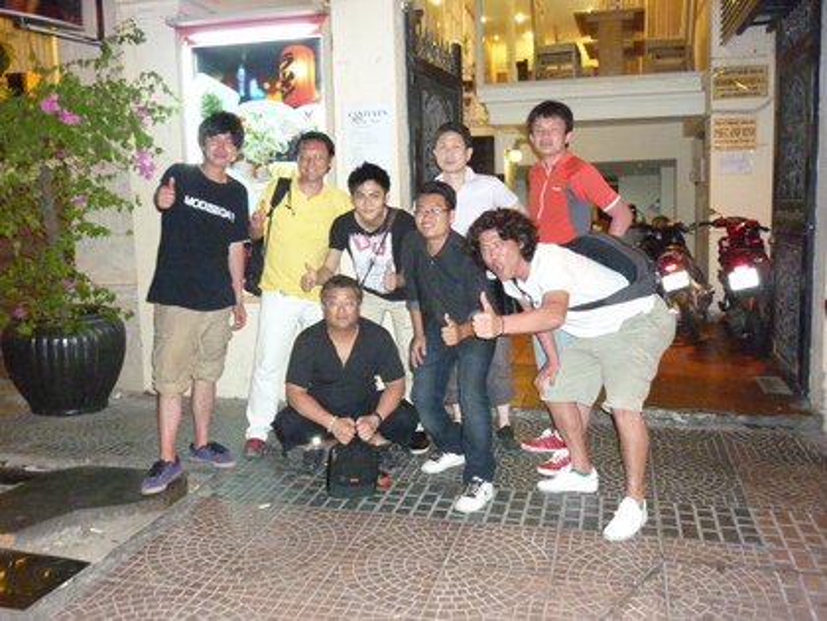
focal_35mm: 33
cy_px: 310
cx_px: 414
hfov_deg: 55.4
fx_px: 788
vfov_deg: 42.9
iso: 1000
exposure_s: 1/30
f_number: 2.8
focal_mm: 5.5
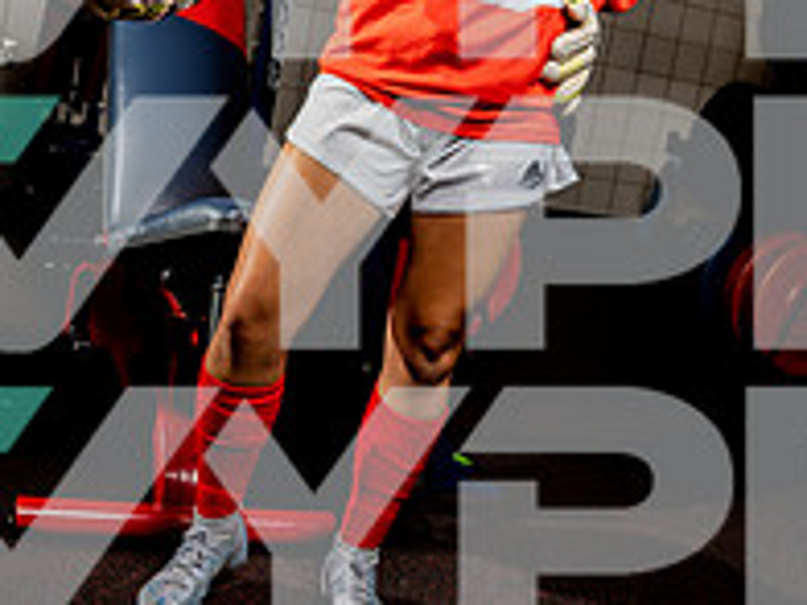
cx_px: 420
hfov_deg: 36.2
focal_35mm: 53
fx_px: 1236
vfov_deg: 27.4
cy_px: 226
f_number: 5
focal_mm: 24
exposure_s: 1/250
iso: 160
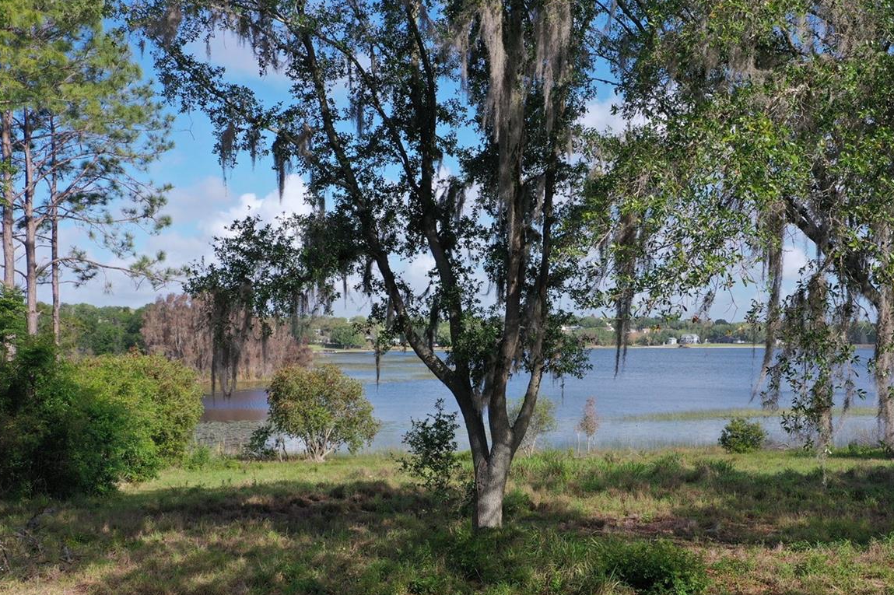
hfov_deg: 49.3
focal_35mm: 39
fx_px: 968
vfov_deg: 33.9
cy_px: 383
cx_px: 536
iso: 100
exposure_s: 1/400
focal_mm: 10.26
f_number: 5.6
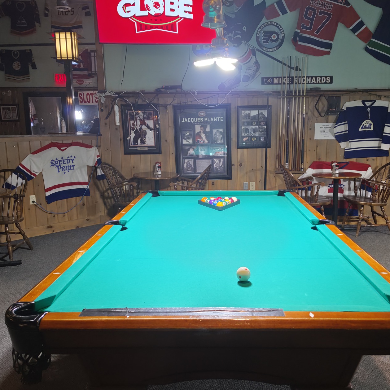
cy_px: 202
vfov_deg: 52.5
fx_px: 395
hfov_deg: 52.5
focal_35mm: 31
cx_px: 212
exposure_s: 1/60
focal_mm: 6.5
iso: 160
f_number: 1.4
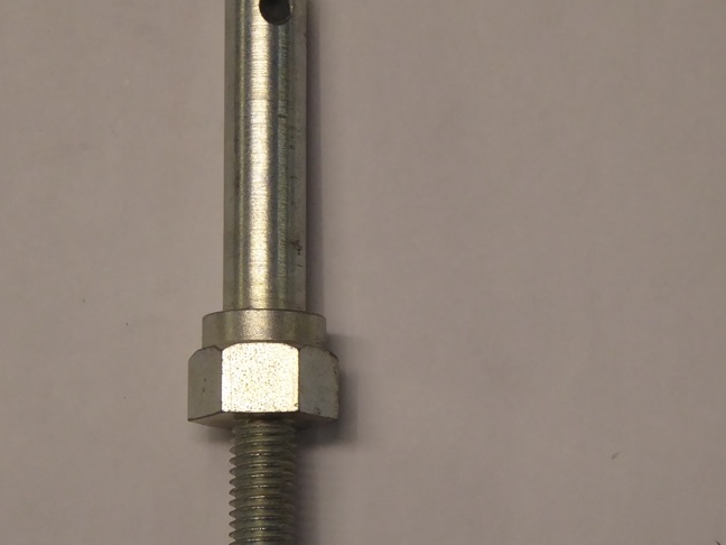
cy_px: 309
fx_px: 4635
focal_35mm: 221
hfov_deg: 9.0
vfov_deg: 6.7
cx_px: 278
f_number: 5.4
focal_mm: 25.6
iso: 400
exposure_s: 1/60
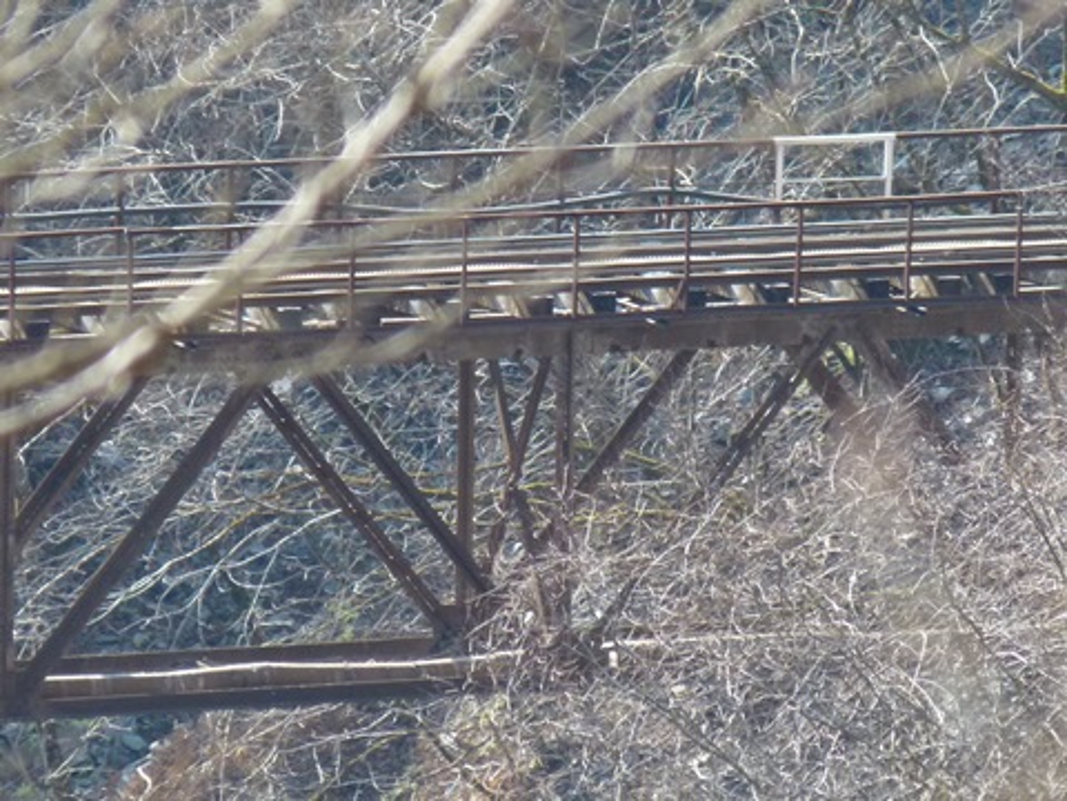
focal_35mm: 1013
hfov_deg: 2.0
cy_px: 400
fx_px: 31225
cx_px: 534
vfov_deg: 1.5
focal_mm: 108
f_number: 5.2
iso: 160
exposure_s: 1/125
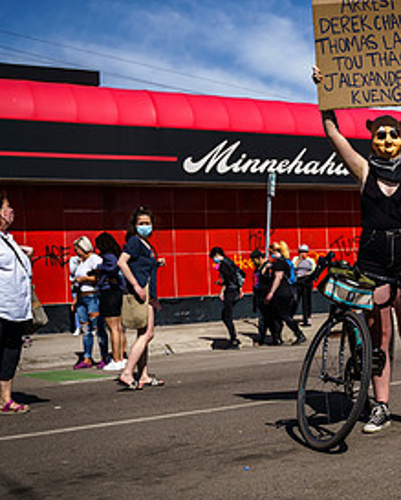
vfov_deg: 33.5
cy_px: 244
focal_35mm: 56
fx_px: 829
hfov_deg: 26.3
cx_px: 361
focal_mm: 27.4
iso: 200
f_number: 2.8
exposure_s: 1/8000
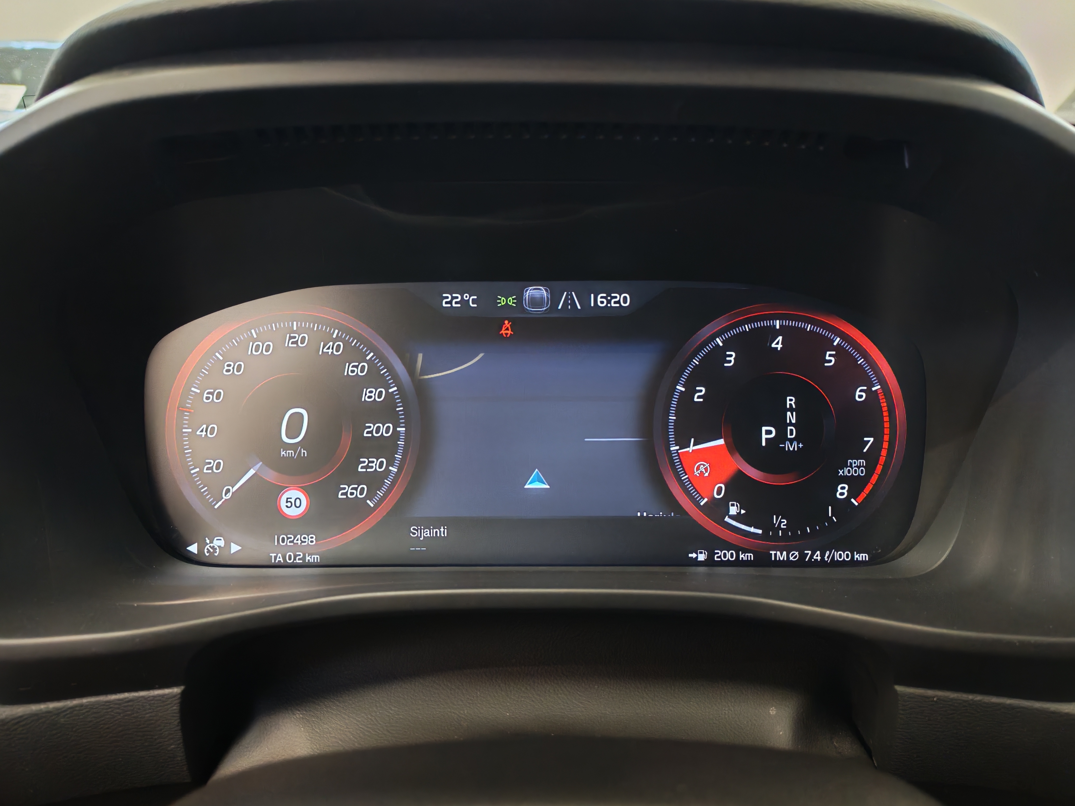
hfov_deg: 60.0
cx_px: 538
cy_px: 403
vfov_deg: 46.8
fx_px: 932
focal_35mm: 30
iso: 2000
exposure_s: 1/50
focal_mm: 6.12
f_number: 1.9
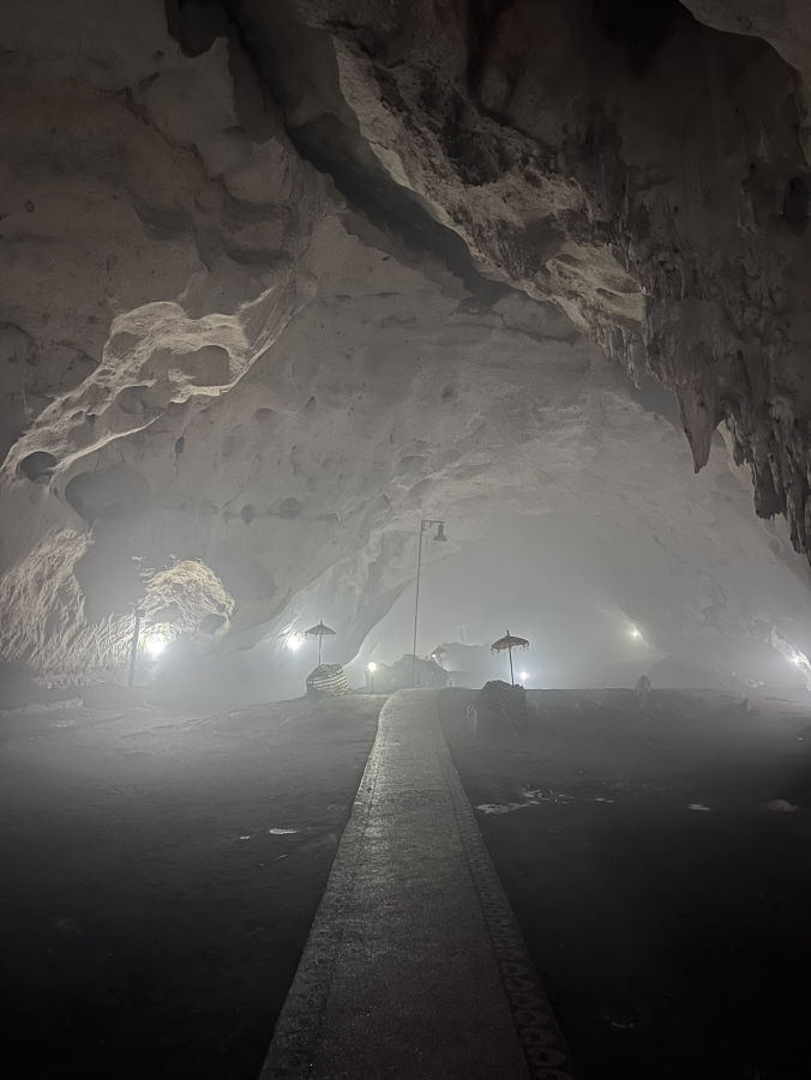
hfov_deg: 53.1
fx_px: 812
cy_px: 540
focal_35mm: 26
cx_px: 406
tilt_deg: +6.9
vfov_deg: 67.3
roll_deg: -0.1
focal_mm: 5.1
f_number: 1.6
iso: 500
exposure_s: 1/10
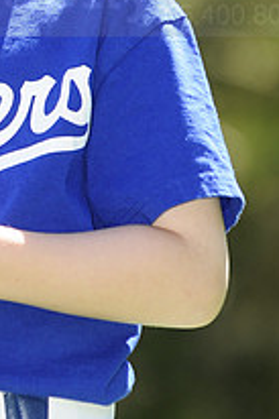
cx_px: -101
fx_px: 7370
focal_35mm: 633
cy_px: -26
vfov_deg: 3.3
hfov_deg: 2.2
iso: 200
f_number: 4
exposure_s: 1/640
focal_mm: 150
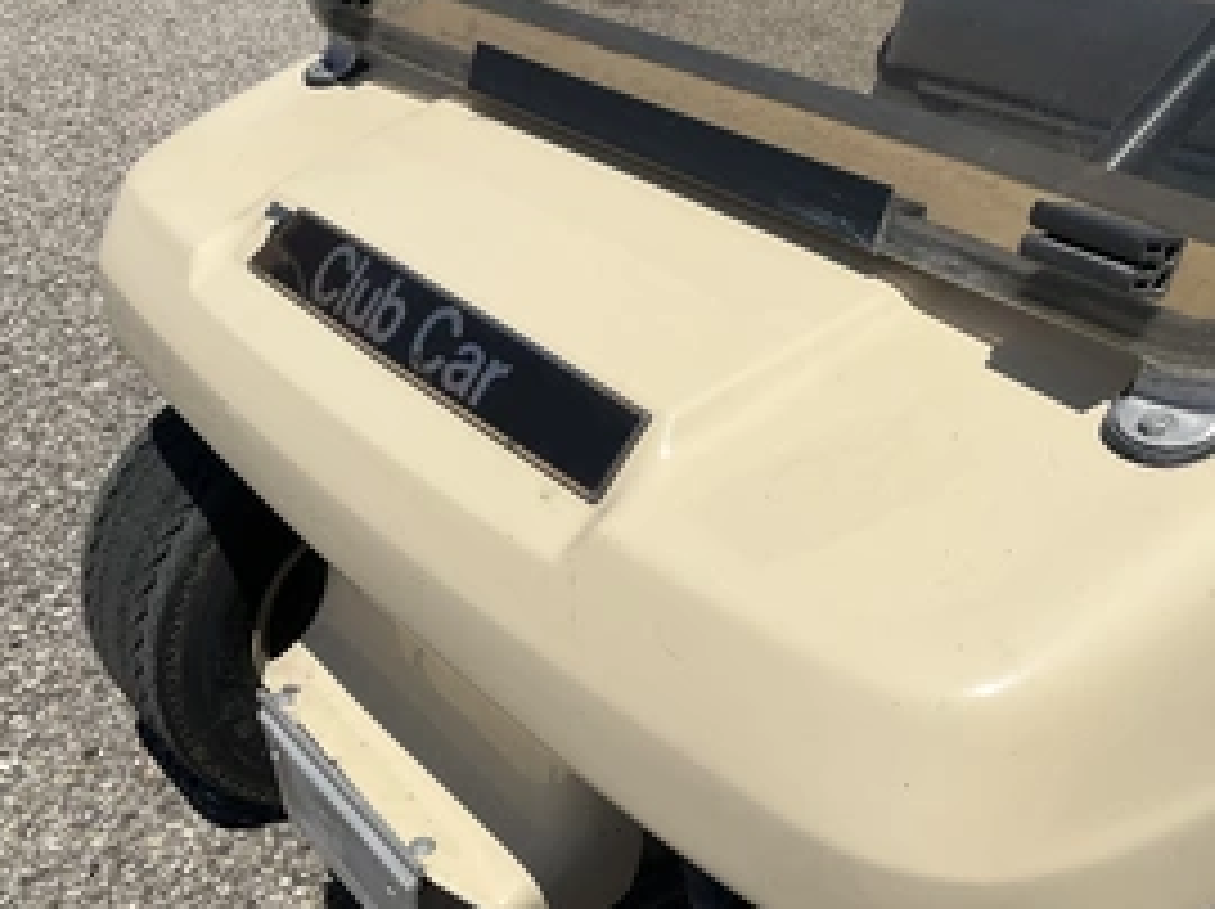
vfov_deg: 33.5
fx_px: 1508
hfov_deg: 43.9
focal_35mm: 43
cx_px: 639
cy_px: 468
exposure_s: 1/5814
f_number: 1.8
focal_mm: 3
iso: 25
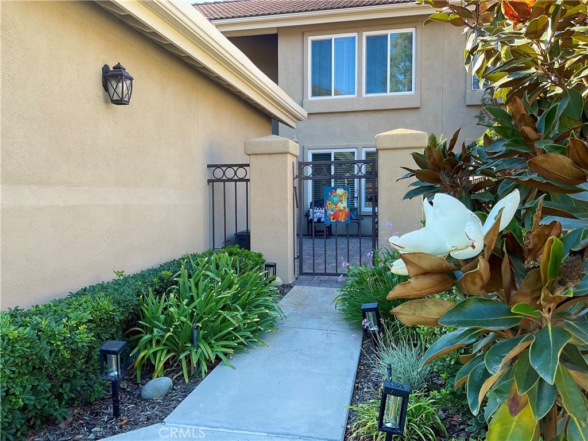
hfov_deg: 61.7
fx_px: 493
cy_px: 220
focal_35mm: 29
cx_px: 294
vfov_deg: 48.2
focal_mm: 3
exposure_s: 1/183
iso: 16
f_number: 1.8
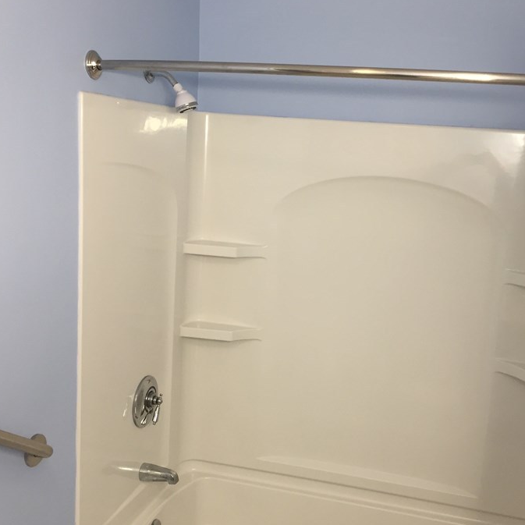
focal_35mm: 39
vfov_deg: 42.8
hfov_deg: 42.7
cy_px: 265
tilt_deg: -9.1
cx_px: 302
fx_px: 669
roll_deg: -3.9
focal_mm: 4.15
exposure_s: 1/30
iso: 32
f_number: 2.2
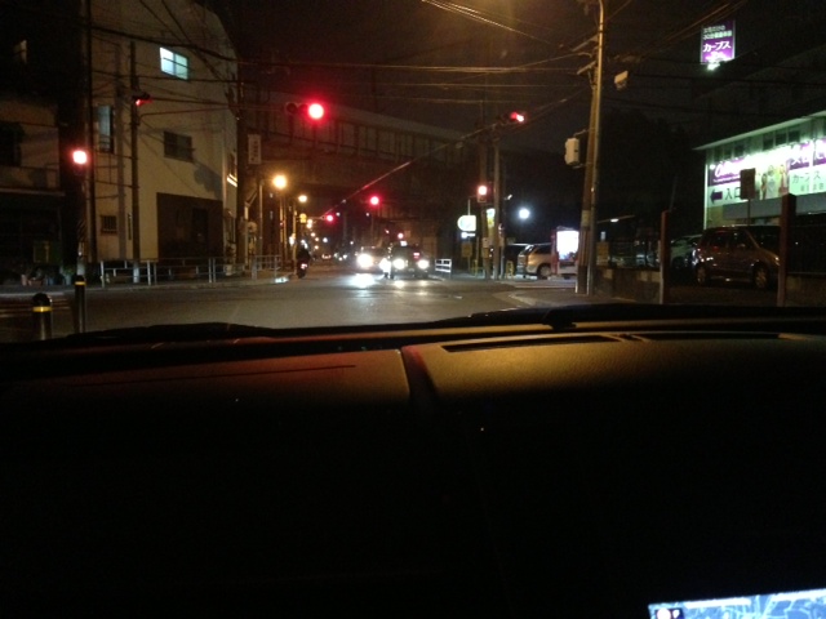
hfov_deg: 55.4
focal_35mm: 33
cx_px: 413
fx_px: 787
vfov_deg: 42.9
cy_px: 310
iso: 800
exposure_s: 1/15
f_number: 2.4
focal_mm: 4.13
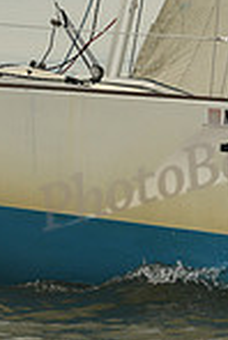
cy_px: 84
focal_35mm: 373
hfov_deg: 3.7
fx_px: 3535
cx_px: -78
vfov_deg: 5.5
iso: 320
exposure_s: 1/1600
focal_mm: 95
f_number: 6.3
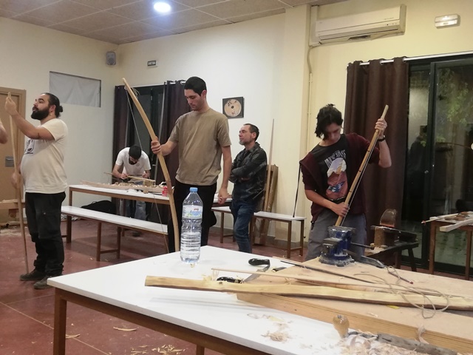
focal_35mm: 36
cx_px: 236
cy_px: 178
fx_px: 492
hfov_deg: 51.4
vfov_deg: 39.7
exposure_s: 1/25
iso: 320
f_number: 2.2
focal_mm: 3.81
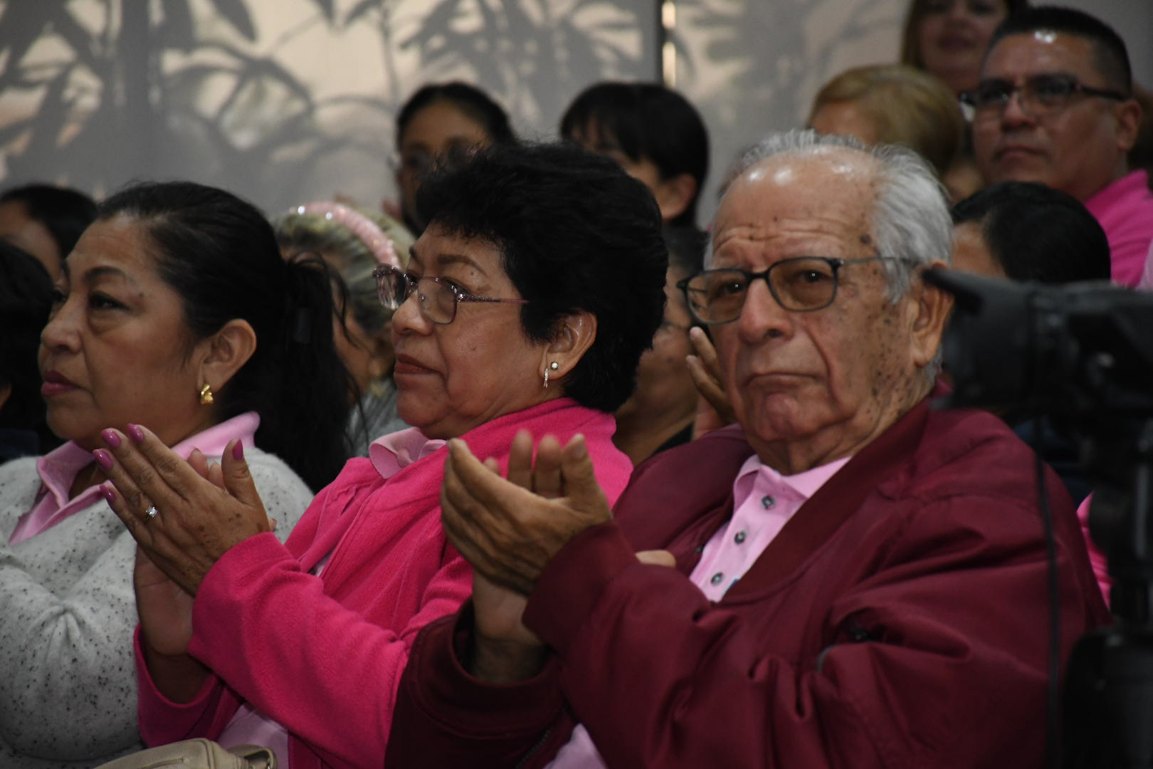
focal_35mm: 210
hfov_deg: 9.8
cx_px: 576
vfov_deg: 6.5
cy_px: 384
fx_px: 6725
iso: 2500
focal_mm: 140
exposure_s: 1/100
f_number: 6.3
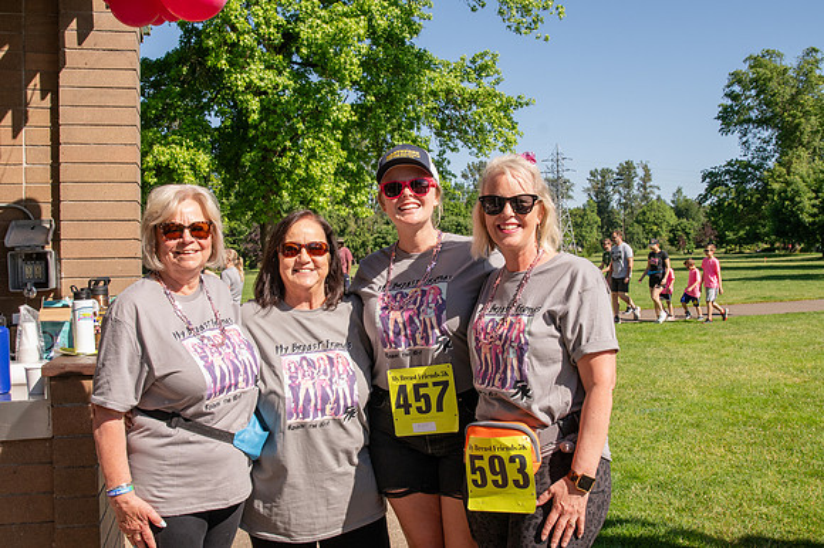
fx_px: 823
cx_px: 412
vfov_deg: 36.8
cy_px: 274
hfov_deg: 53.2
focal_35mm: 36
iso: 320
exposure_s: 1/400
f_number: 8
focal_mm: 24
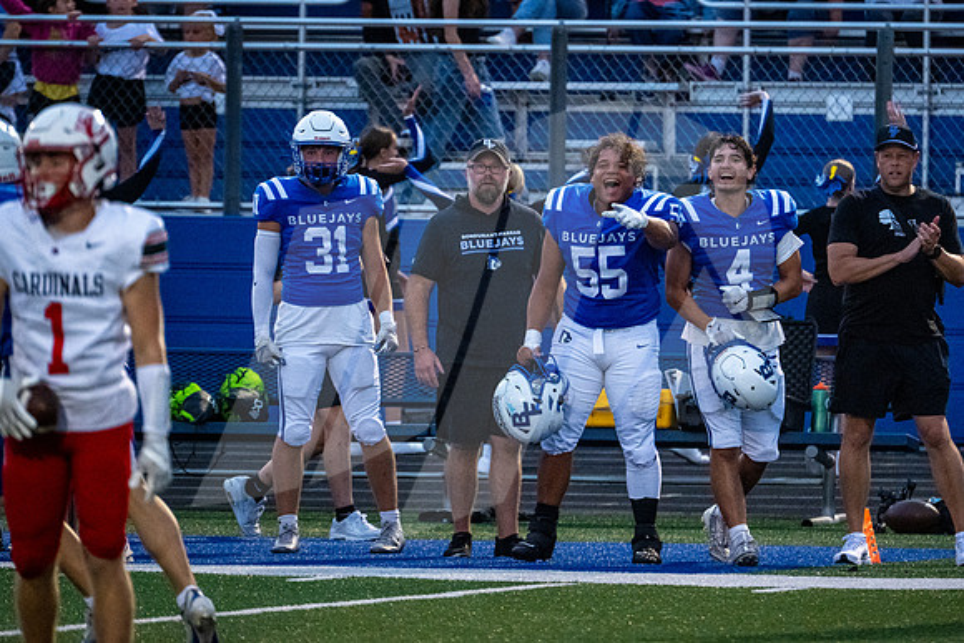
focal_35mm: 544
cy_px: 220
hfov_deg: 3.8
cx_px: 529
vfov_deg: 2.5
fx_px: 14579
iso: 5000
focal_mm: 400
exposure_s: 1/1250
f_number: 5.6
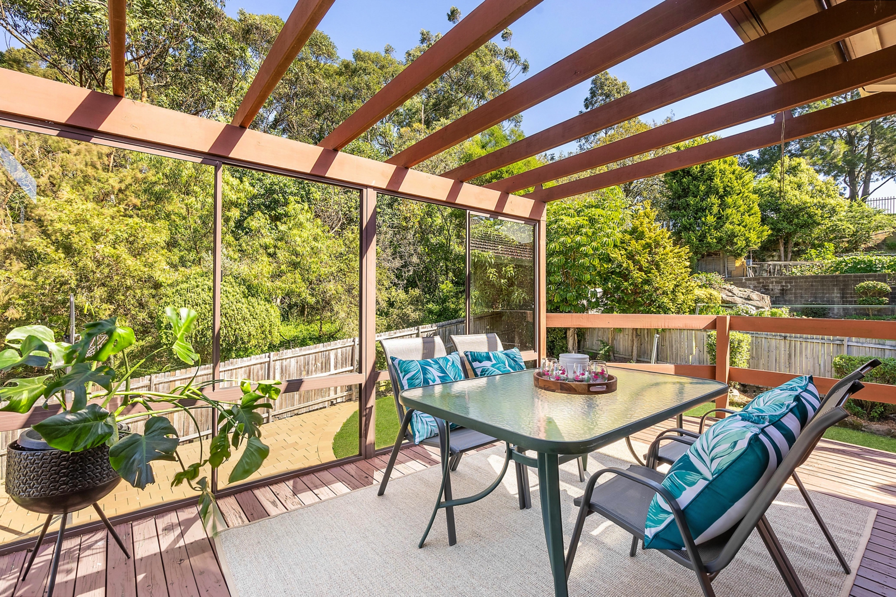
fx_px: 398
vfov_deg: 73.7
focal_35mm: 16
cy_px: 298
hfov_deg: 96.7
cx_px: 448
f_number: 11
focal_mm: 16
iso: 100
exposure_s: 1/10
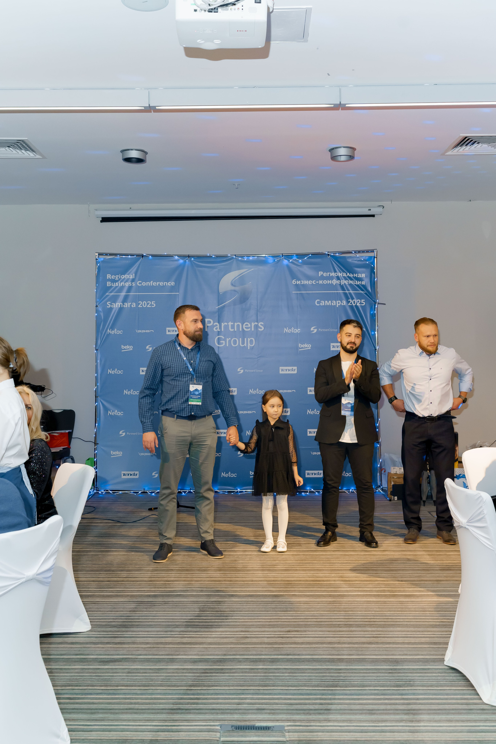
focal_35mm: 35
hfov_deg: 37.9
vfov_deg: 54.4
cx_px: 248
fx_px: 723
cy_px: 372
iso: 3200
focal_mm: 35
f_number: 5
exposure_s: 1/125
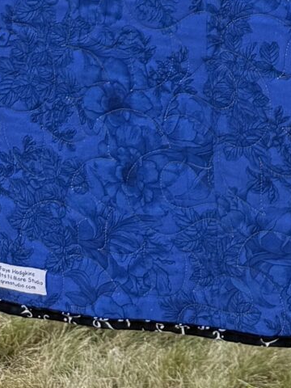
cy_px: -433
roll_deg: -0.3
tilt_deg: +1.1
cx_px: 673
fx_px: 1435
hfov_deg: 10.2
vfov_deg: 13.0
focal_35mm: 128
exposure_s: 1/210
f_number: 1.78
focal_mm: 6.76
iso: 200
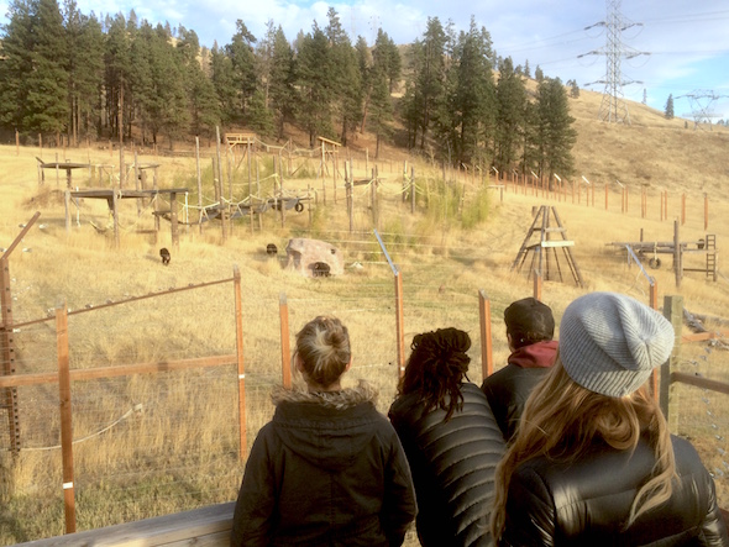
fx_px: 611
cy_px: 274
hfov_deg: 61.6
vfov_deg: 48.3
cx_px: 364
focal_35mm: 29
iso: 32
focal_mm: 4.15
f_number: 2.2
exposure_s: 1/363
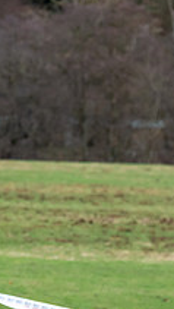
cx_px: -185
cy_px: 91
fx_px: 2587
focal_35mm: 316
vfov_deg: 6.8
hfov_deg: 3.8
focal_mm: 70
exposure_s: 1/1000
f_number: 3.5
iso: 1250
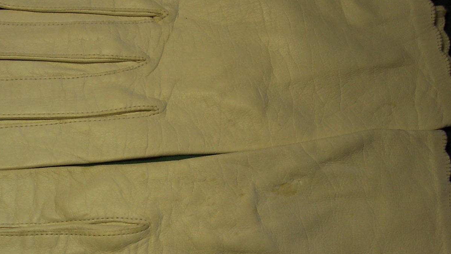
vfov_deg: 21.4
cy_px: 159
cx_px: 179
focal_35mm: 56
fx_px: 670
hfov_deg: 37.1
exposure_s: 1/180
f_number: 2.8
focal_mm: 5.6
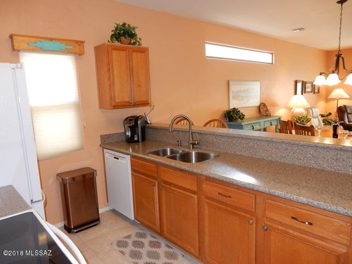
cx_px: 176
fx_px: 254
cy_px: 132
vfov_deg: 54.9
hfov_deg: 69.4
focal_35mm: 25
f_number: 3.7
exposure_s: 1/30
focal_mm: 4.5
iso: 200
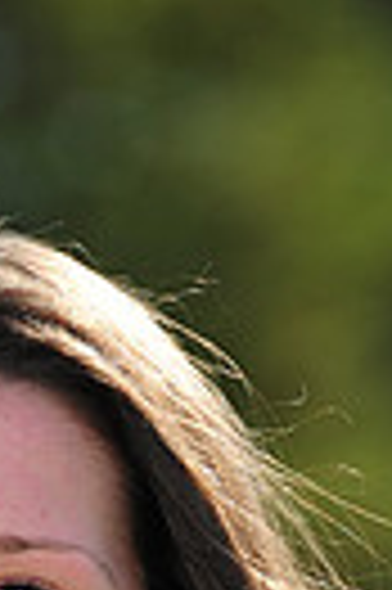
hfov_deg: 1.6
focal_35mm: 884
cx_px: -99
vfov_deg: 2.3
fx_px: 14476
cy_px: 1049
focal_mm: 200
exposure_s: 1/640
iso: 200
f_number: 4.5
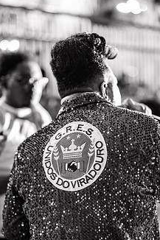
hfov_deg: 19.7
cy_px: 157
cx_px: 94
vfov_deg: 29.1
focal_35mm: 69
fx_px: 460
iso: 2500
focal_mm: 50
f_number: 1.2
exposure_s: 1/320
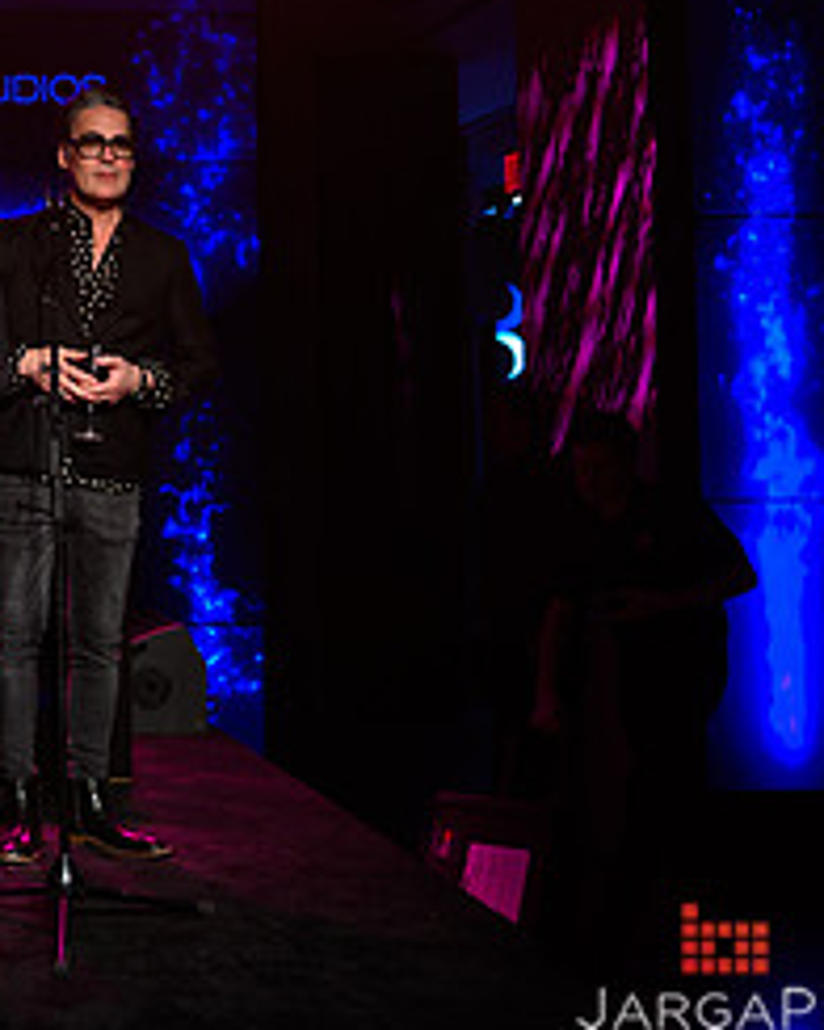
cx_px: -240
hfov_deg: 22.7
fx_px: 1829
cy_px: 311
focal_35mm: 60
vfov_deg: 31.1
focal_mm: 27
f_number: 3.2
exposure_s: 1/200
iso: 1600
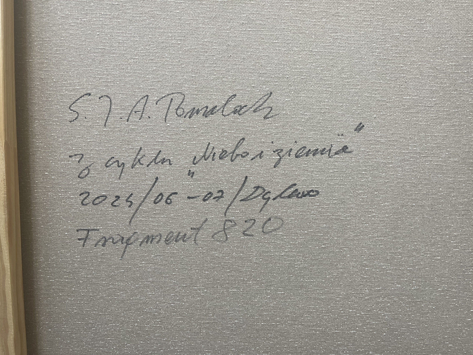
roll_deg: +0.6
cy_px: 178
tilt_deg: -7.1
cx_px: 236
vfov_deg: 54.9
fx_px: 342
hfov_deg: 69.4
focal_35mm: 25
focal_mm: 5.1
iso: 125
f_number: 1.6
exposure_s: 1/70
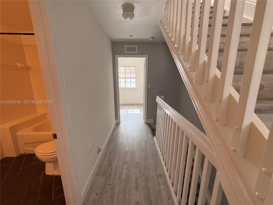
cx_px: 136
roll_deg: +0.1
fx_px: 110
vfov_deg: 85.7
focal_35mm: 14
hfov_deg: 102.1
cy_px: 102
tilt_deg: -13.4
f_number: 2.2
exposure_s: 1/120
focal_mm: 2.22
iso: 125
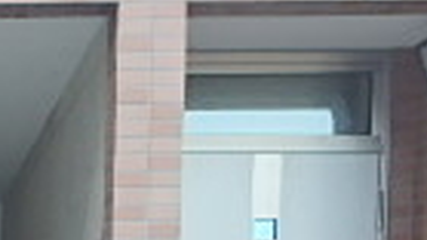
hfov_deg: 17.7
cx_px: -261
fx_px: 1188
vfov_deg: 11.0
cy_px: 391
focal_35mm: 105
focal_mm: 3.7
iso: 125
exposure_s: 1/80
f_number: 3.5
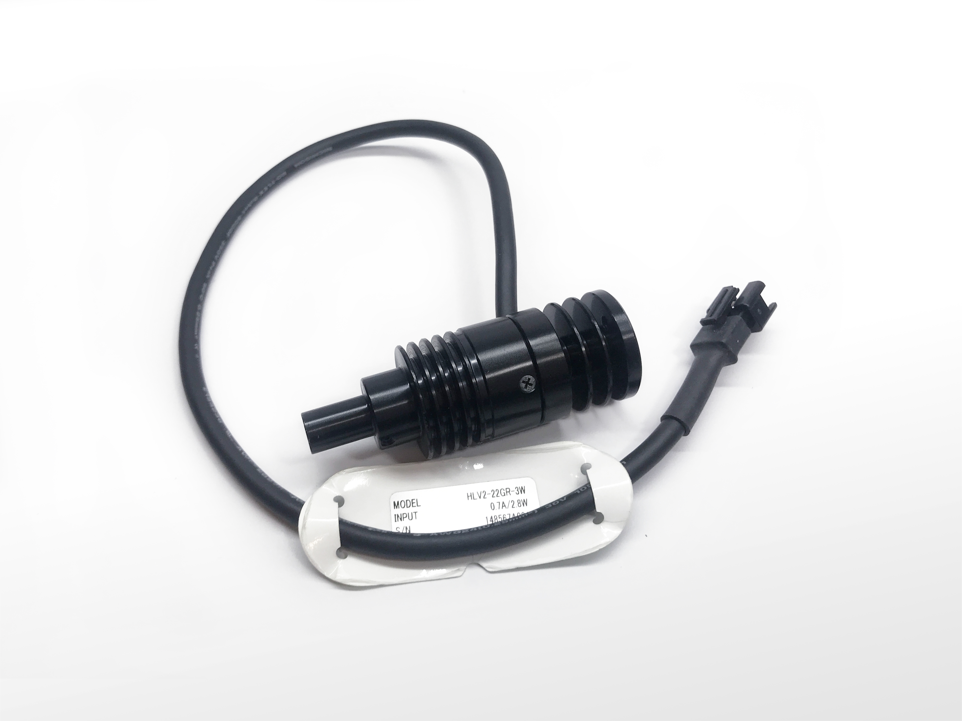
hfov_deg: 63.4
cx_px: 481
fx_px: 778
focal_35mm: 28
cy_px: 360
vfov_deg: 49.7
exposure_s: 1/218
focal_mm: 3.99
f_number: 1.8
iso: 20
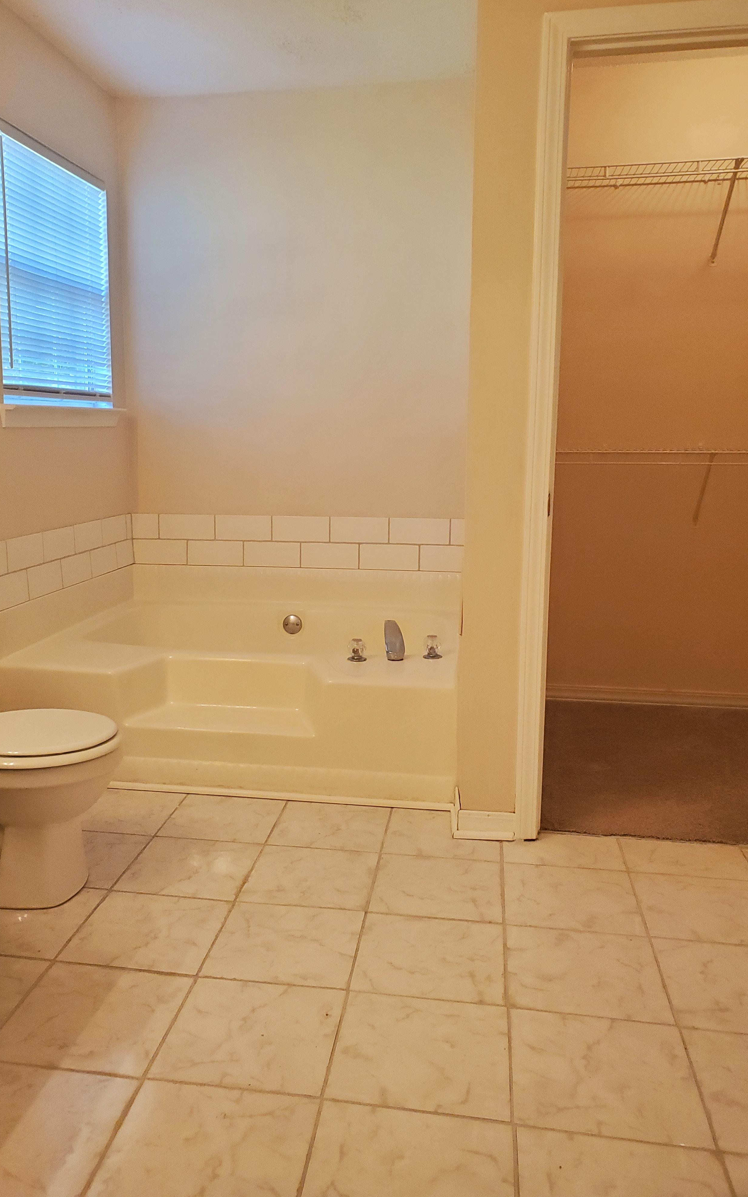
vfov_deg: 66.5
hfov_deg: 44.4
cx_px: 322
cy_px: 591
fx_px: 913
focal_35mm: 28
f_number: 2.4
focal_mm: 4.3
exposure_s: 1/120
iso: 320
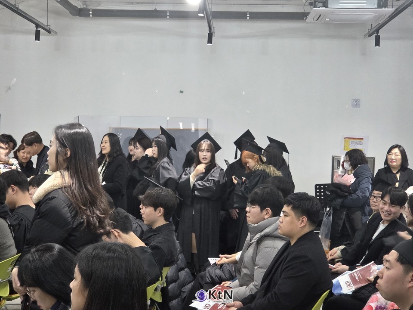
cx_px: 206
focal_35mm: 69
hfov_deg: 28.2
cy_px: 155
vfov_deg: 21.3
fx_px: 823
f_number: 2.4
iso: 400
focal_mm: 7
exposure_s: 1/120
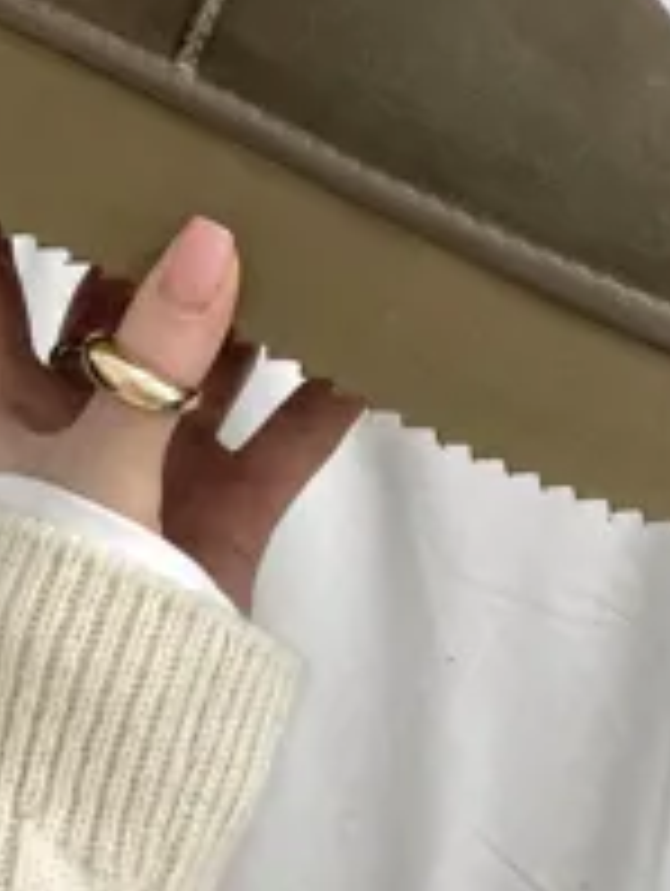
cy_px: -184
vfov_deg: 27.0
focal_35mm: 63
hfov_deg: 23.3
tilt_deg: -67.0
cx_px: 306
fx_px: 1622
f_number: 1.5
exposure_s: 1/121
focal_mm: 5.7
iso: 100
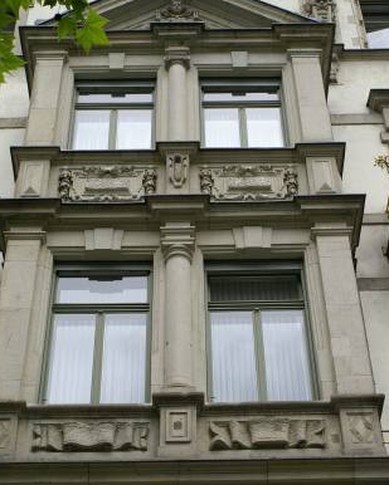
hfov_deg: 21.9
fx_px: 1007
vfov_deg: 27.1
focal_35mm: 70
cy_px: 290
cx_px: 189
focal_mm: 40
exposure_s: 1/160
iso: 100
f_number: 8
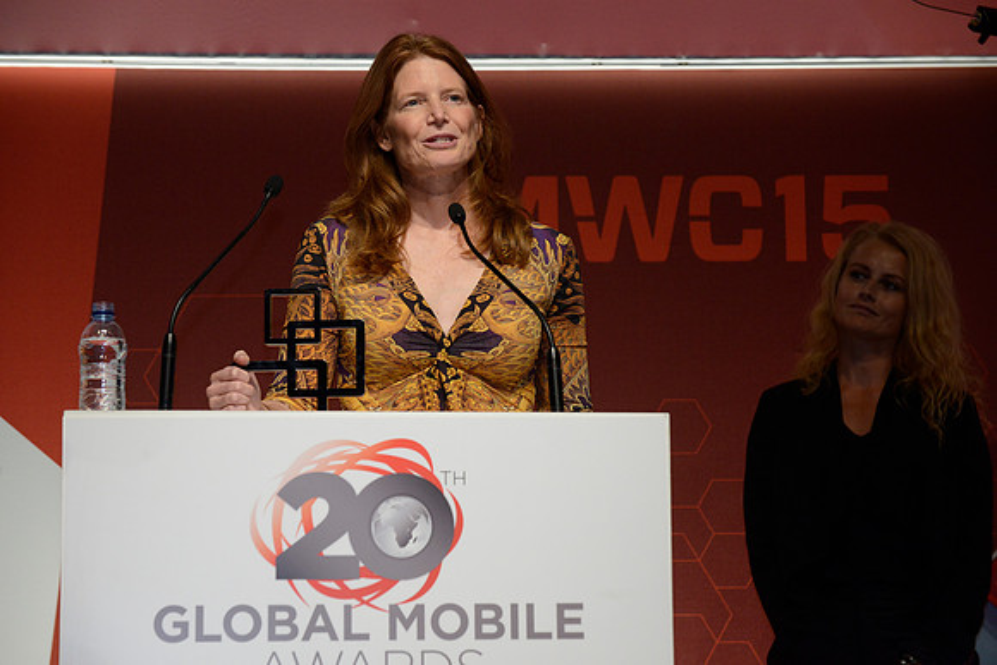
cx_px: 498
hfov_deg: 15.2
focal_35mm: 135
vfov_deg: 10.2
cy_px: 332
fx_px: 3739
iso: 2500
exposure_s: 1/250
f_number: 6.3
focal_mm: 135
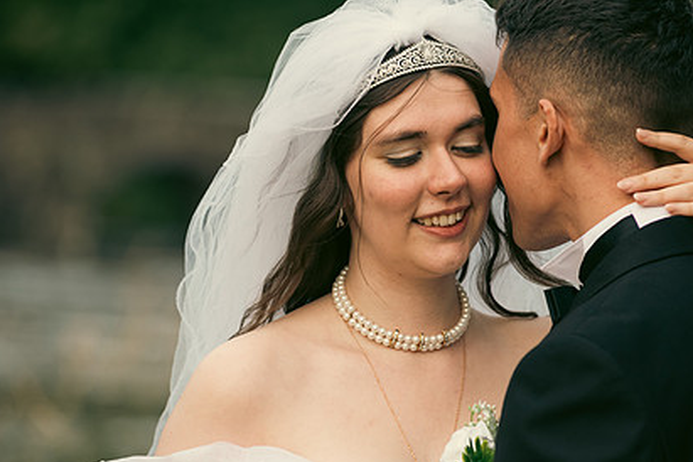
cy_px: 272
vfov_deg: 5.7
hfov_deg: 8.6
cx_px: 459
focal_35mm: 240
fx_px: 4620
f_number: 3.5
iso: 320
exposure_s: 1/200
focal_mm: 170
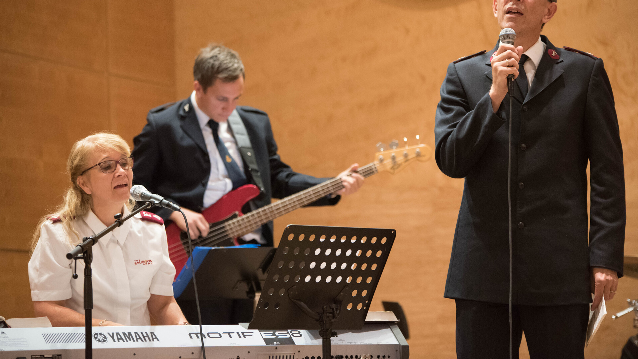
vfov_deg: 7.7
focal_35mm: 158
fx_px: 2673
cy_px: 151
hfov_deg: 13.6
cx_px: 319
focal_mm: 150
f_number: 3.2
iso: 6400
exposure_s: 1/125
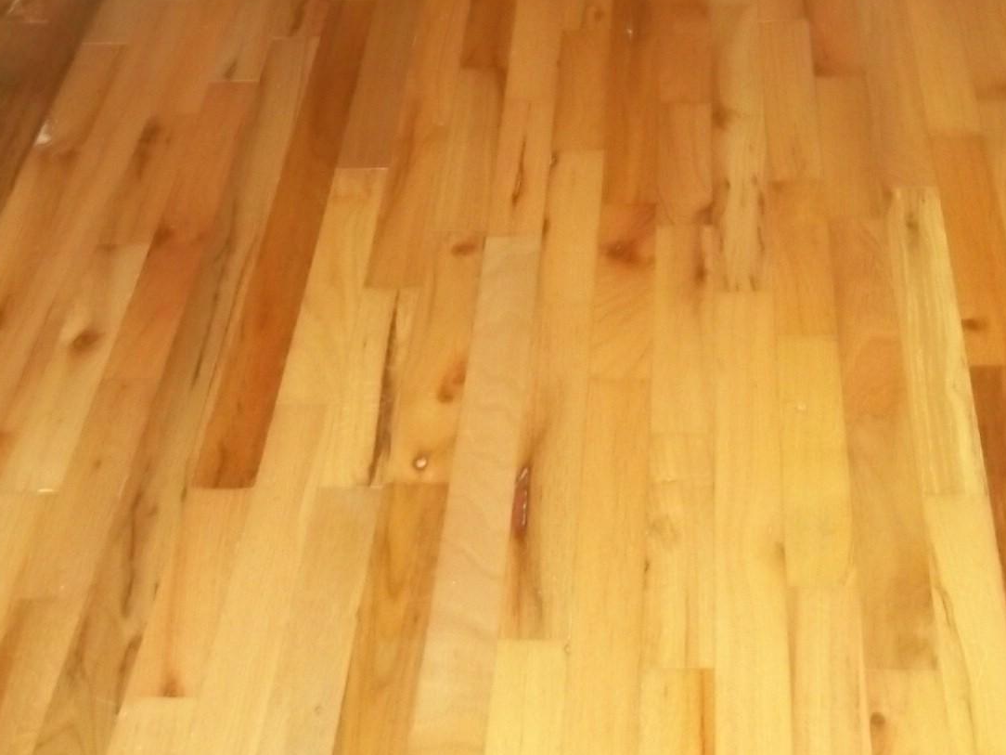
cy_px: 229
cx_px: 527
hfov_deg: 28.6
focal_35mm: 68
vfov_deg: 21.5
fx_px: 1976
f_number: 3.1
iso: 400
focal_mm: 6.5
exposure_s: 1/30
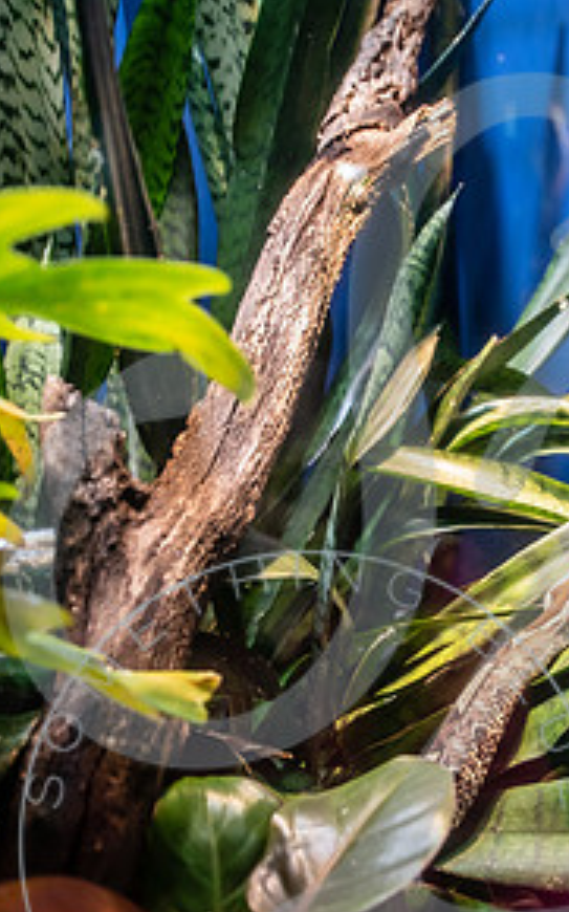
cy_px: 604
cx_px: 453
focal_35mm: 38
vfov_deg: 50.7
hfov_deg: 32.7
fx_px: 944
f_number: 2.8
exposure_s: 1/250
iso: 1600
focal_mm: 24
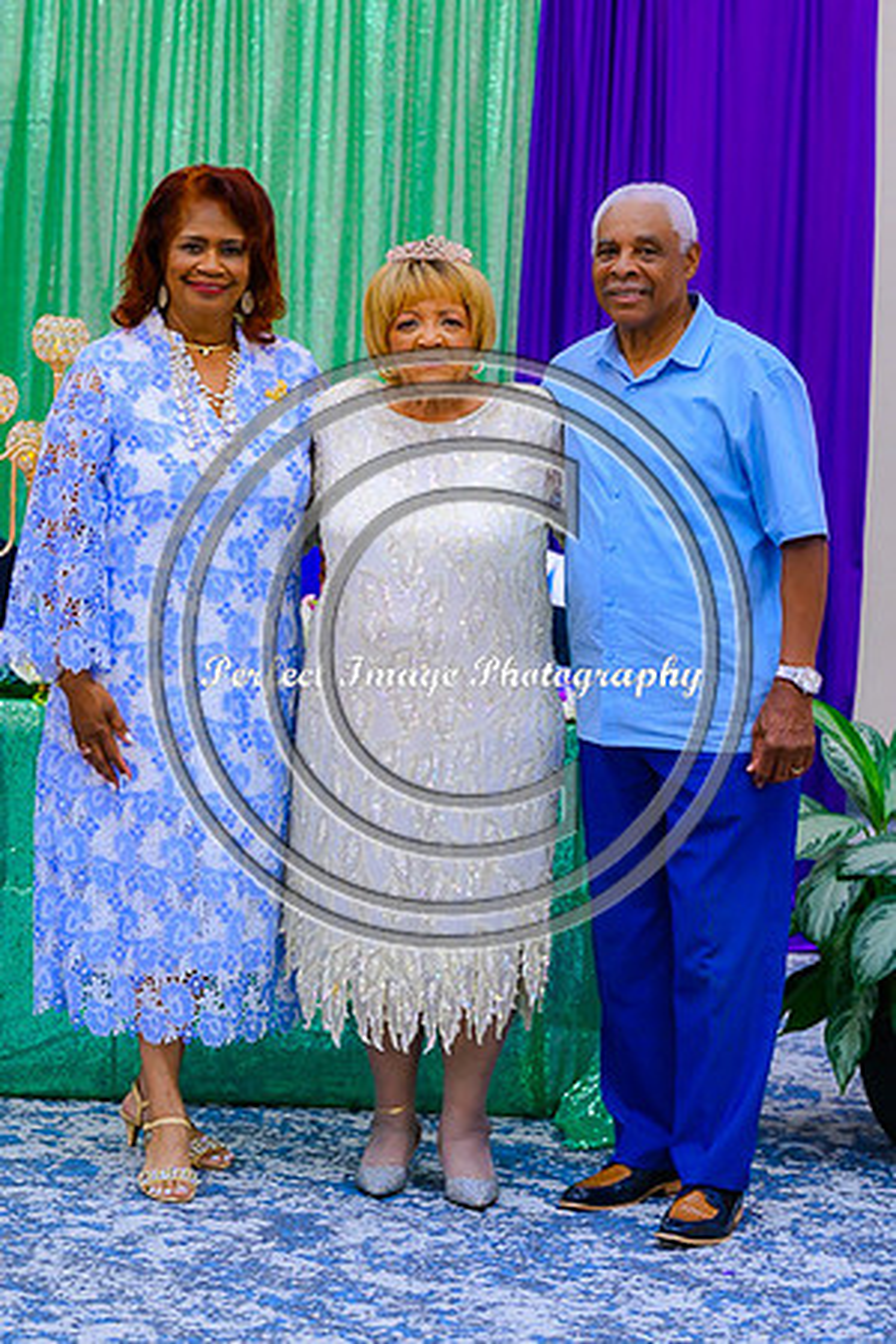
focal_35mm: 105
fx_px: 3920
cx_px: 448
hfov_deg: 13.0
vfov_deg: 19.5
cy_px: 672
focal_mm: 70
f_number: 2.8
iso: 450
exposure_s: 1/100
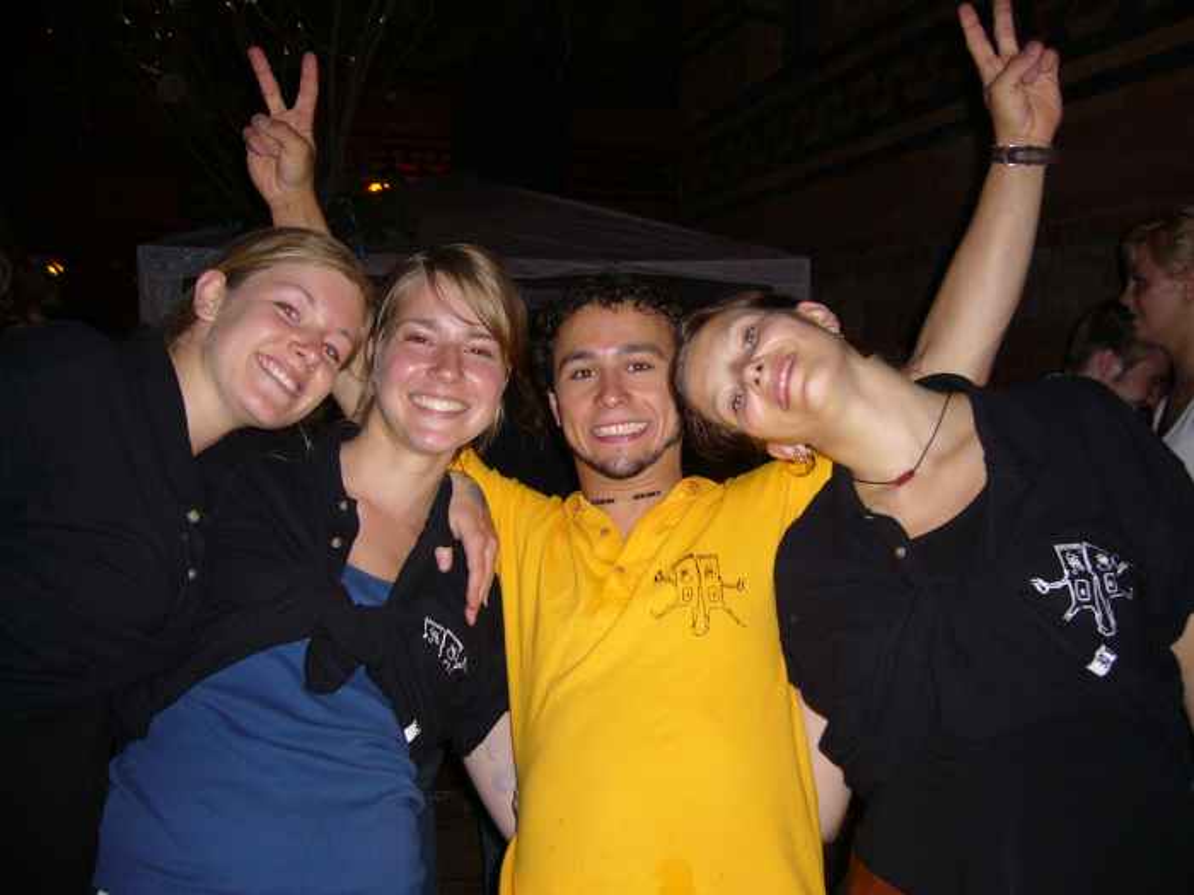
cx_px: 597
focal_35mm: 35
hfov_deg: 52.6
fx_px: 1207
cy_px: 448
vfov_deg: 40.7
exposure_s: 1/60
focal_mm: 5.8
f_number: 2.8
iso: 125
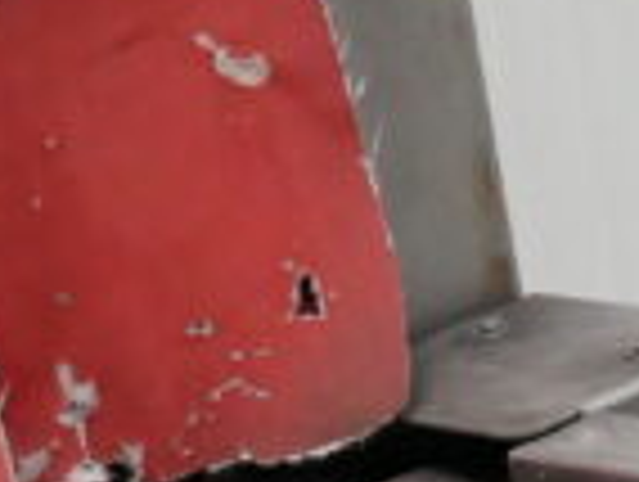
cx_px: 1192
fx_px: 5325
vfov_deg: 5.0
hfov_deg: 6.7
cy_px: 1196
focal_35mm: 288
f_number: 4.6
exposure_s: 1/60
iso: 1600
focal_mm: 20
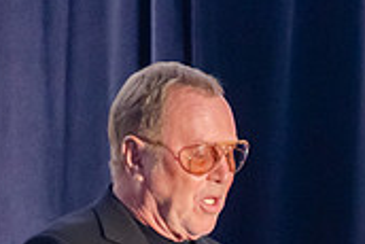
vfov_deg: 1.1
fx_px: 12268
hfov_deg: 1.7
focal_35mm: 1209
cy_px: 333
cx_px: 212
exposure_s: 1/25
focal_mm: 240
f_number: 5.3
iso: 3200
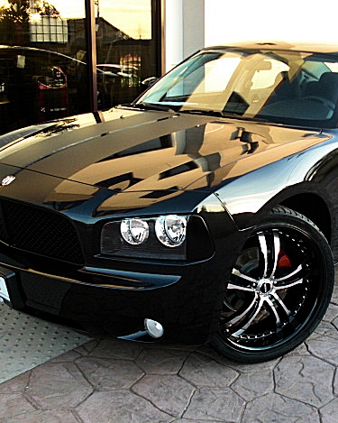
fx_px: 600
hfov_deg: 31.1
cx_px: 232
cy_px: 212
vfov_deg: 38.8
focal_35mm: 48
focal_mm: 6.3
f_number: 2.8
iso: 200
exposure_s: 1/125
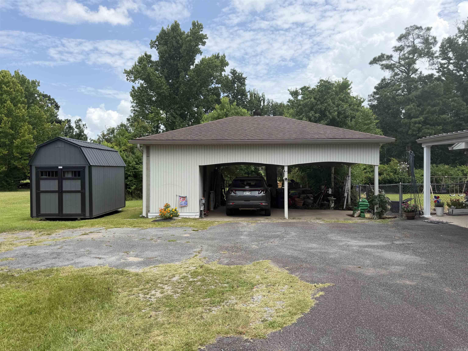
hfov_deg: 71.6
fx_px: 324
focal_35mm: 24
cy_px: 176
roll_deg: +0.4
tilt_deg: -0.7
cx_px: 234
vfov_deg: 56.8
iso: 80
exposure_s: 1/3425
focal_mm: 6.76
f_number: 1.78
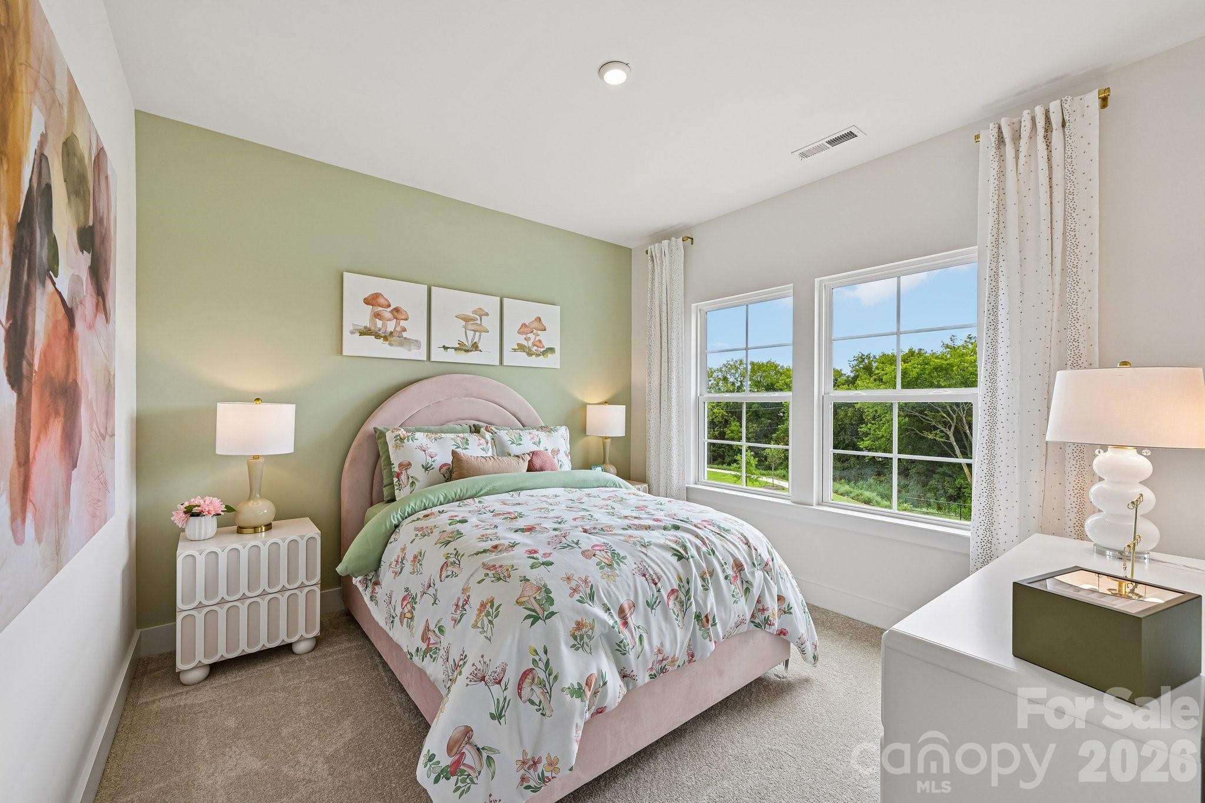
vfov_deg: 81.2
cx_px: 602
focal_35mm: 14
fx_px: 469
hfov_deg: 104.3
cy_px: 402
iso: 100
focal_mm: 14
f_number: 8
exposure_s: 1/40
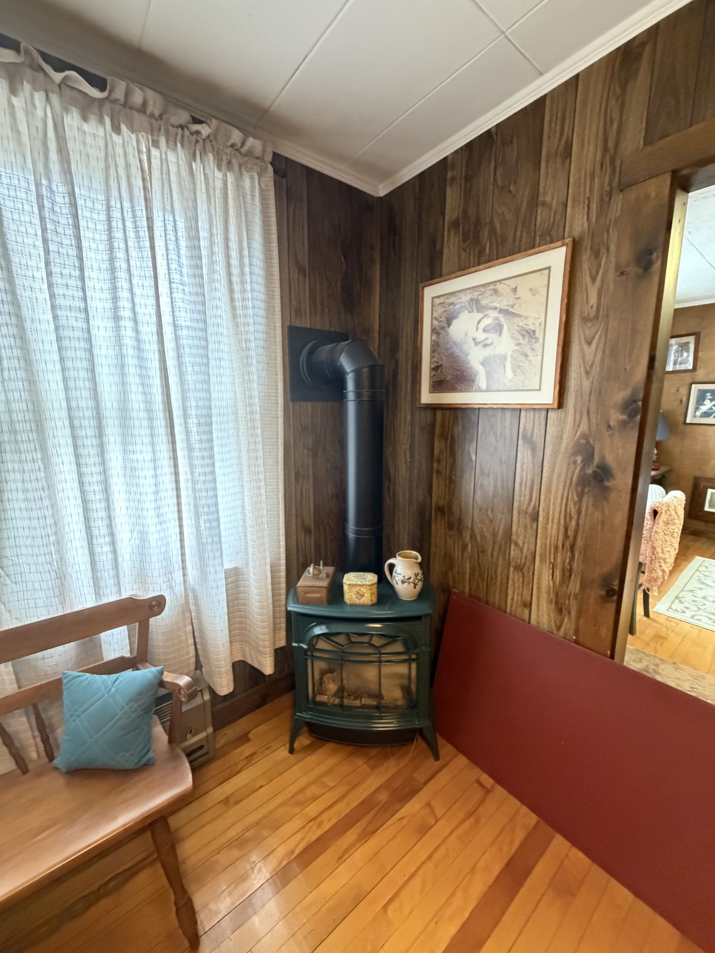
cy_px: 476
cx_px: 358
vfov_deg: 102.1
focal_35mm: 14
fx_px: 386
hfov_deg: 85.7
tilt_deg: -11.2
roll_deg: -0.4
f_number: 2.2
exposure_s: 1/60
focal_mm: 2.22
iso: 1000
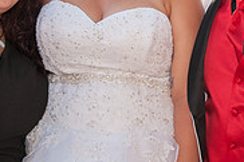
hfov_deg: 13.9
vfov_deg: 9.3
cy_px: 35
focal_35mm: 147
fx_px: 995
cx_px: 212
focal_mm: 46
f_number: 5
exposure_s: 1/320
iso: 200
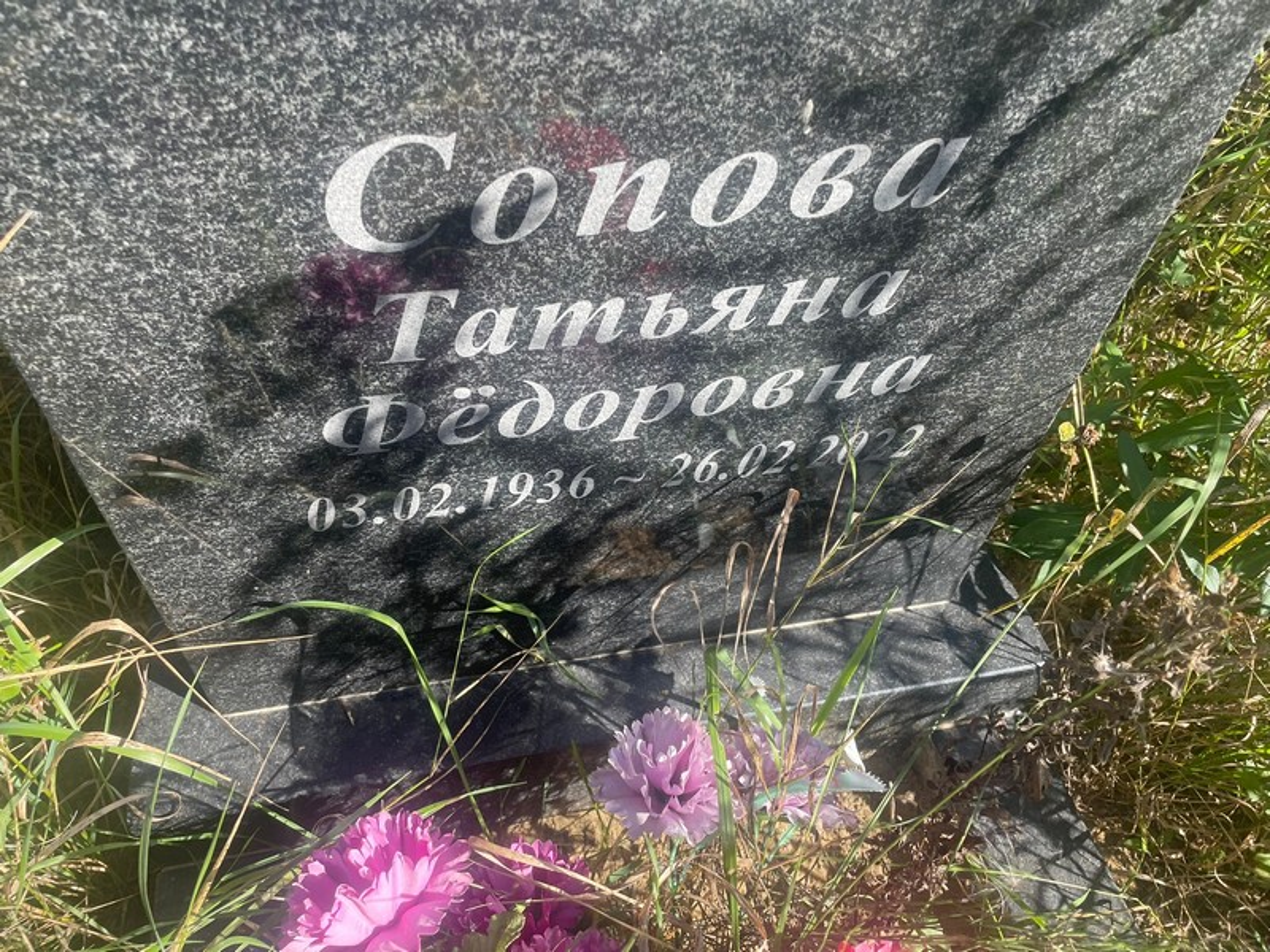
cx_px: 635
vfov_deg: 53.1
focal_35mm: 26
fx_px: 954
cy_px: 476
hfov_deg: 67.3
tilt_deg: -45.4
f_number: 1.6
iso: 32
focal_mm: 4.2
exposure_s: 1/734
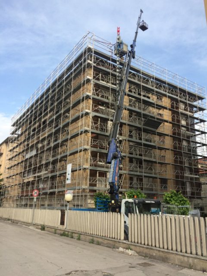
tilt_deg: +14.0
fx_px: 231
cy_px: 138
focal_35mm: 29
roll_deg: -0.3
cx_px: 104
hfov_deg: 48.2
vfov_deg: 61.7
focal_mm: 4.15
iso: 32
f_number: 2.2
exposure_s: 1/789
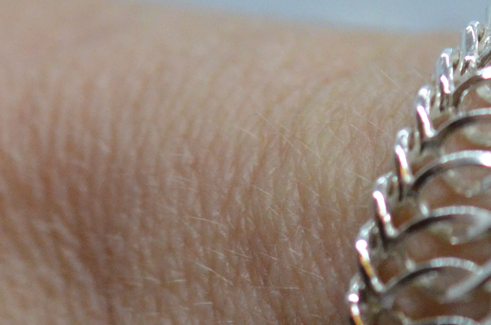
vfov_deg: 5.6
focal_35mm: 242
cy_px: 547
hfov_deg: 8.5
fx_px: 3293
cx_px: 474
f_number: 3.2
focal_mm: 40
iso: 2500
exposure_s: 1/4000
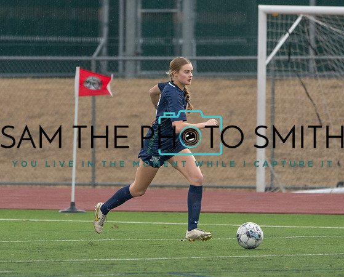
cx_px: 175
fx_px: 6727
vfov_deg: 2.4
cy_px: 127
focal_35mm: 659
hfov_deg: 2.9
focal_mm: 400
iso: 2500
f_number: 5.6
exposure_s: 1/1250
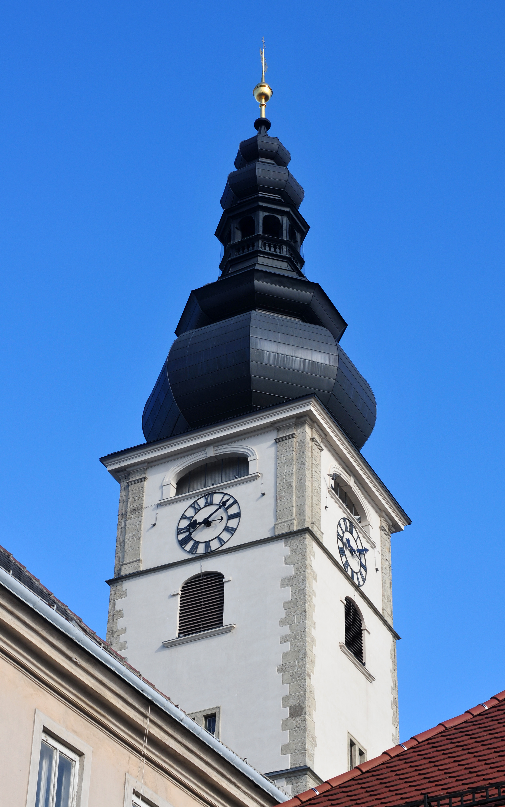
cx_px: 251
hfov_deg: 16.9
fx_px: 1696
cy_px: 406
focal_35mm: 77
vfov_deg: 26.8
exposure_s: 1/250
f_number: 8
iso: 200
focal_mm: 50
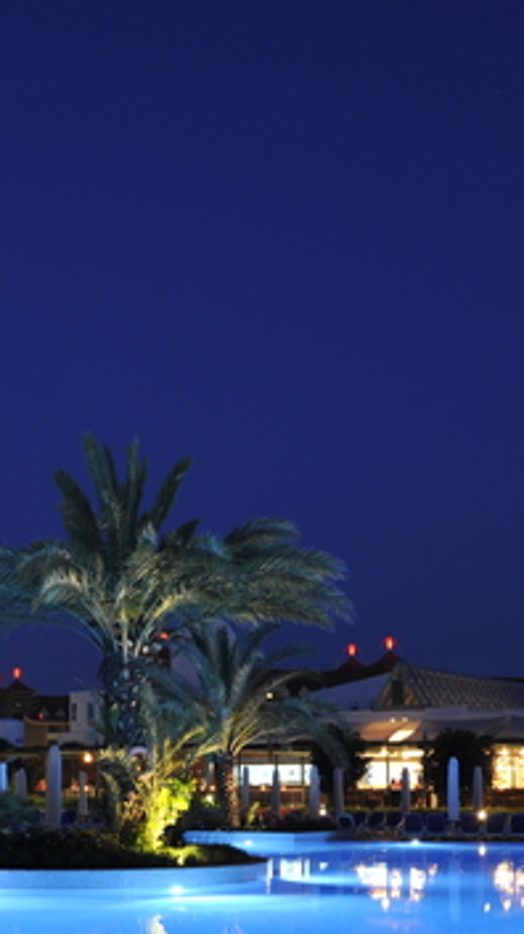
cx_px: 16
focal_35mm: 57
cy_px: 699
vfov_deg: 35.8
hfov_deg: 20.4
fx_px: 1411
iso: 200
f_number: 8
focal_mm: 24
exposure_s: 8
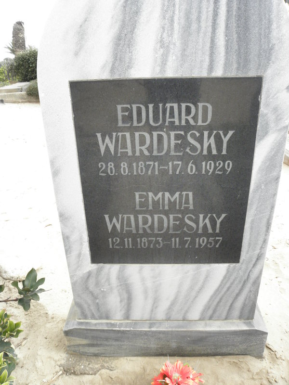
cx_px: 144
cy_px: 192
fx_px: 301
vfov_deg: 65.3
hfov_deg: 51.4
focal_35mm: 27
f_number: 5.6
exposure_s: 1/250
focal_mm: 4.83
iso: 200
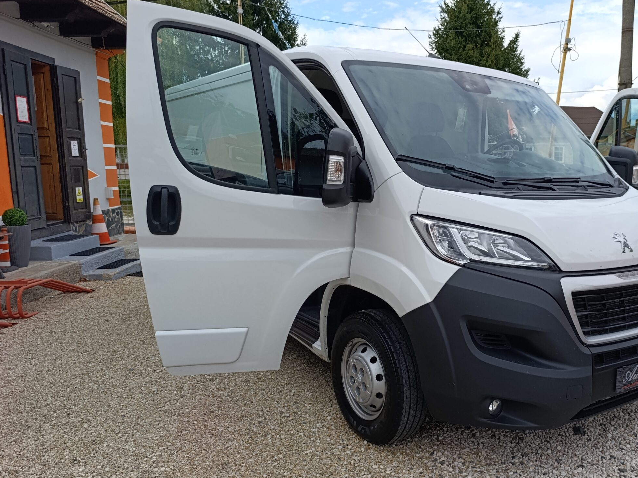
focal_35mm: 30
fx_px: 553
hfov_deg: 59.1
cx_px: 403
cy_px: 244
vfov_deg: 46.8
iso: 50
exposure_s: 1/273
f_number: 1.6
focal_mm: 6.14
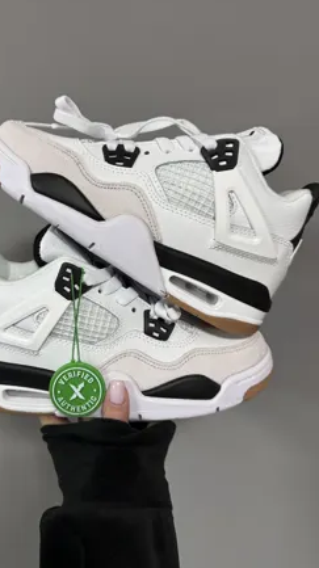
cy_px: 275
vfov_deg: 66.1
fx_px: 437
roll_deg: +2.5
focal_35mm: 29
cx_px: 116
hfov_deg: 39.8
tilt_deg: -9.5
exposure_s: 1/60
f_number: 1.78
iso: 320
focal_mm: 6.76
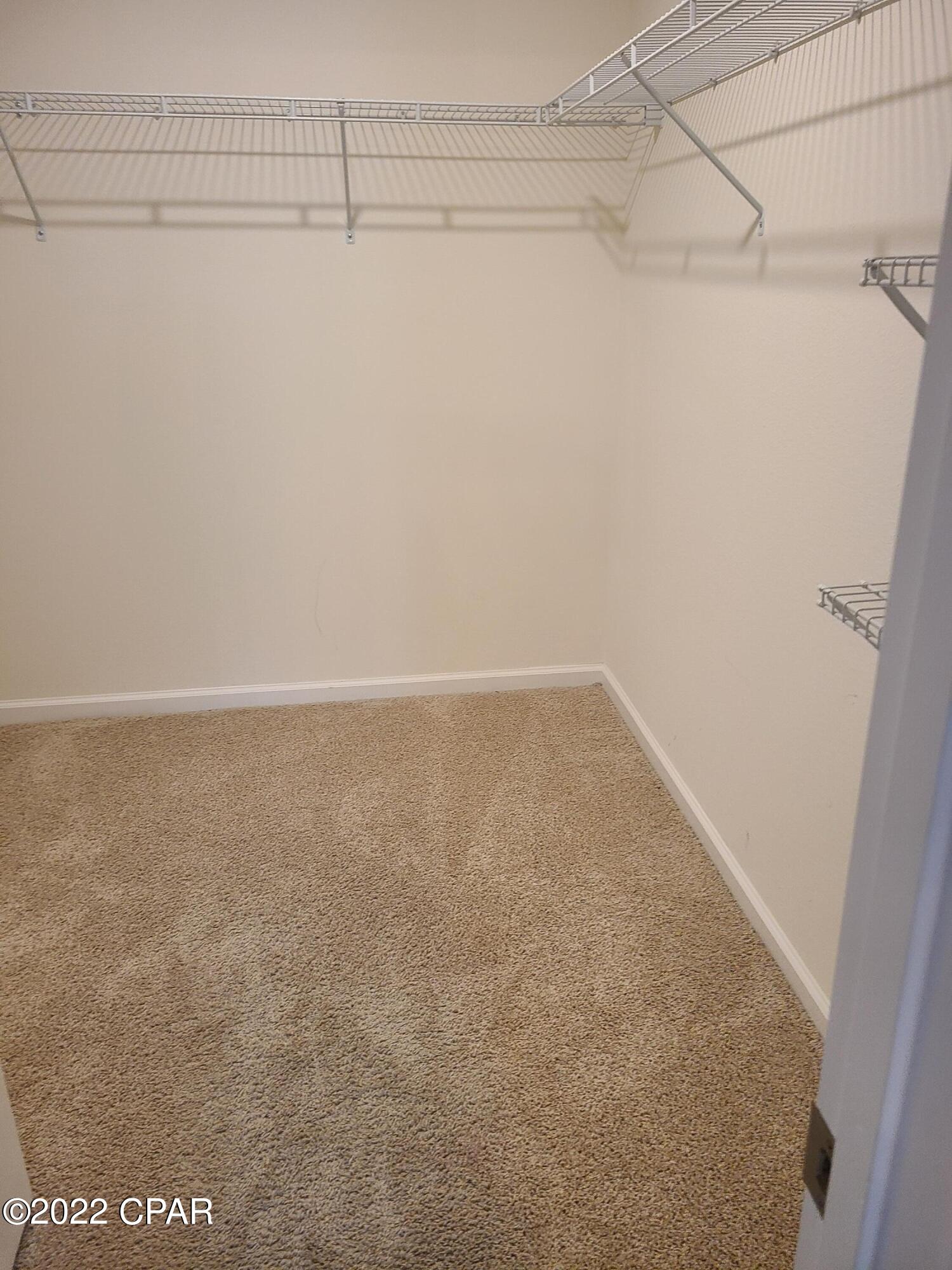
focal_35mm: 26
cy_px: 635
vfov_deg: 67.3
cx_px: 476
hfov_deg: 53.1
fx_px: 953
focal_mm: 5.4
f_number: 1.8
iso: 200
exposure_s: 1/60
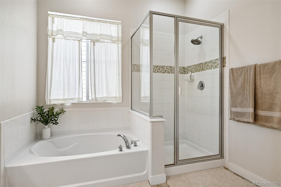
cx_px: 140
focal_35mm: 20
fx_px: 156
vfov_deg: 61.9
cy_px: 94
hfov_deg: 84.0
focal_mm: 20
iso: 400
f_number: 10
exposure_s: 1/30
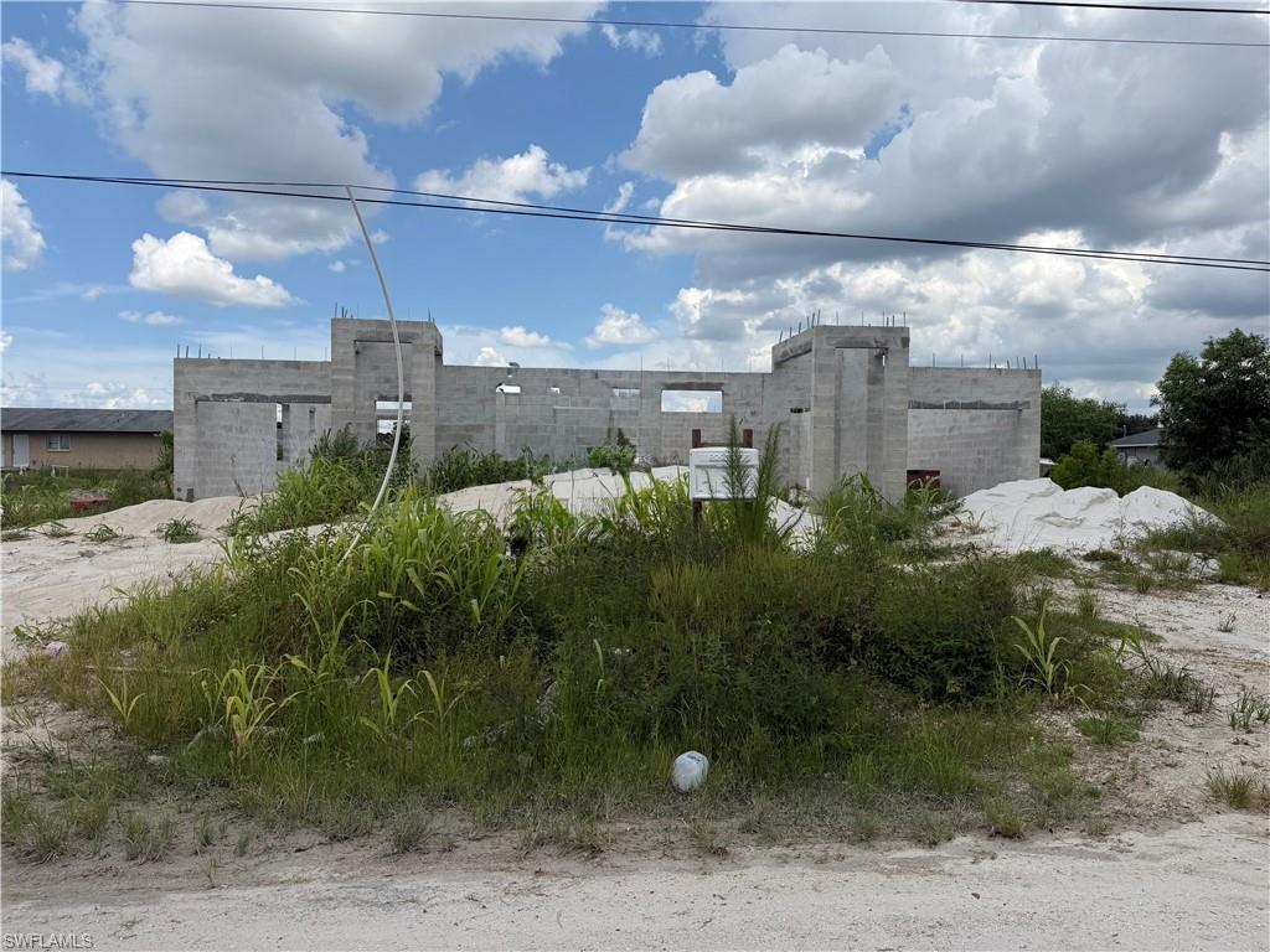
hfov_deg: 71.6
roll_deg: -0.3
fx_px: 881
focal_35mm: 24
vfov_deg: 56.8
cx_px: 635
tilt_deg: -0.9
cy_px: 476
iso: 80
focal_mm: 6.76
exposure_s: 1/6711
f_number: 1.78
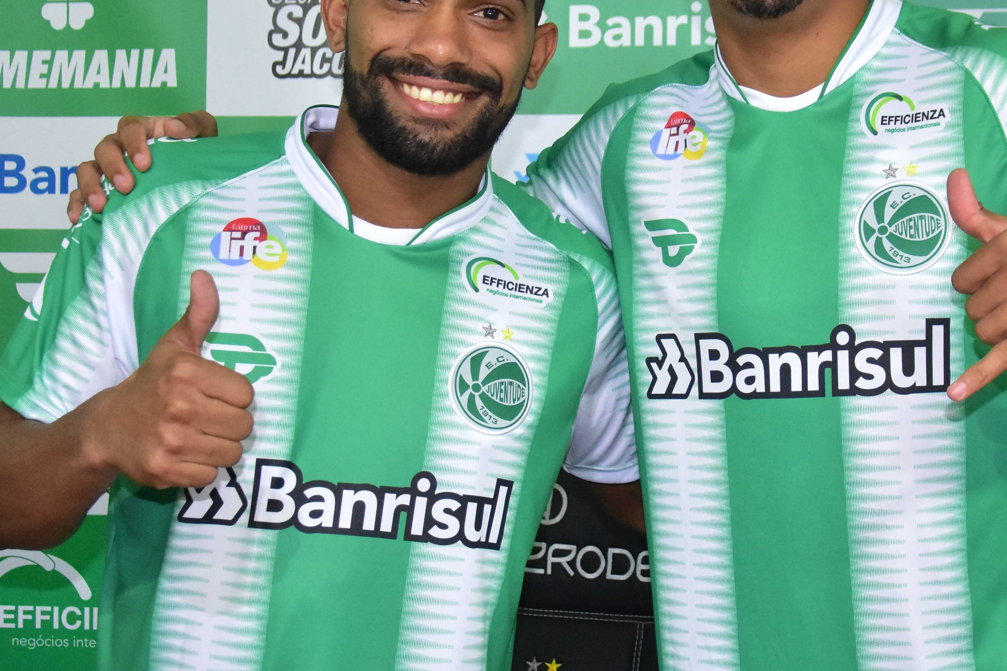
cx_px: 600
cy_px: 216
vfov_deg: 22.9
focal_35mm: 59
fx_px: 1650
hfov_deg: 33.8
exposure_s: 1/125
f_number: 3.8
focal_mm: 24
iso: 2000
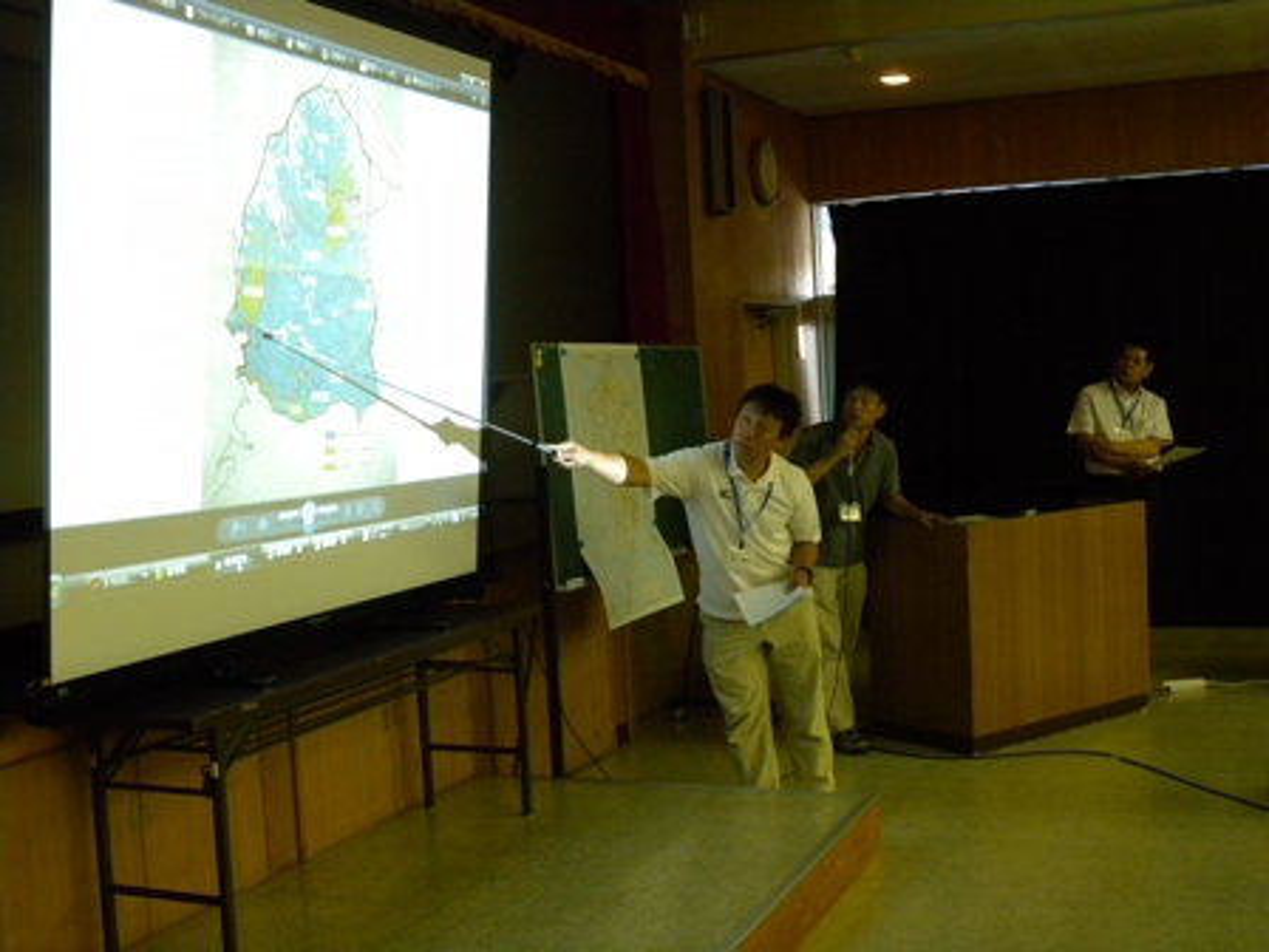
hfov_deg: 44.8
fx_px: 1540
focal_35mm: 42
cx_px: 634
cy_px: 476
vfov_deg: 34.3
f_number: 3.3
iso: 400
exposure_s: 1/46
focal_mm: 9
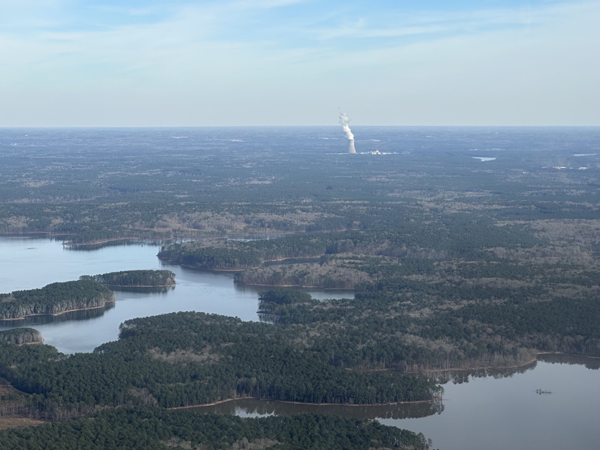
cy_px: 225
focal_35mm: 77
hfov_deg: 25.3
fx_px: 1334
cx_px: 300
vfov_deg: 19.1
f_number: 2.8
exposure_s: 1/483
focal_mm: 9
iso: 32
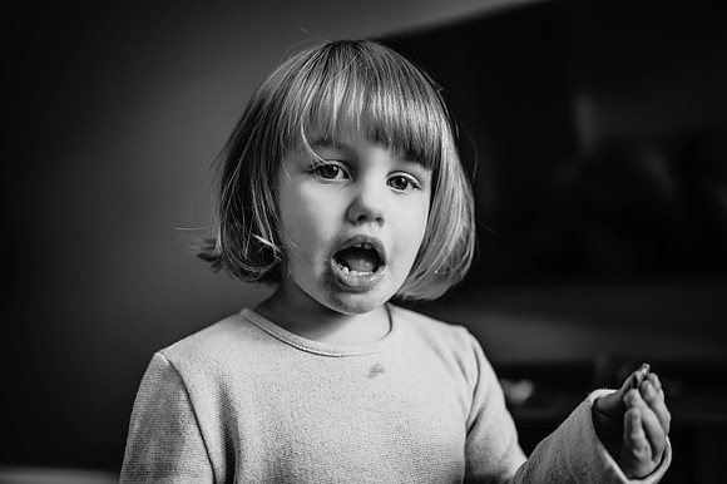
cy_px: 242
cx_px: 364
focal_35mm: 35
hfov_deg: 54.5
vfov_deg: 37.8
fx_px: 706
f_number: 2
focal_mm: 35
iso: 180
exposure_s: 1/160
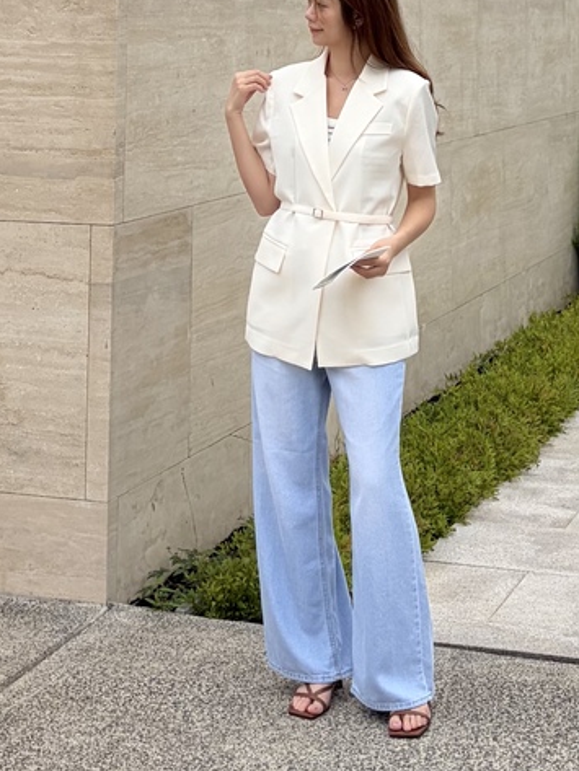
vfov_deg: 32.7
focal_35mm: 55
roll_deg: -0.9
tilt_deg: +5.6
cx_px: 346
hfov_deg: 26.5
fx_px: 1226
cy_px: 37
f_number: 1.6
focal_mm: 5.96
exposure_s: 1/840
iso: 50
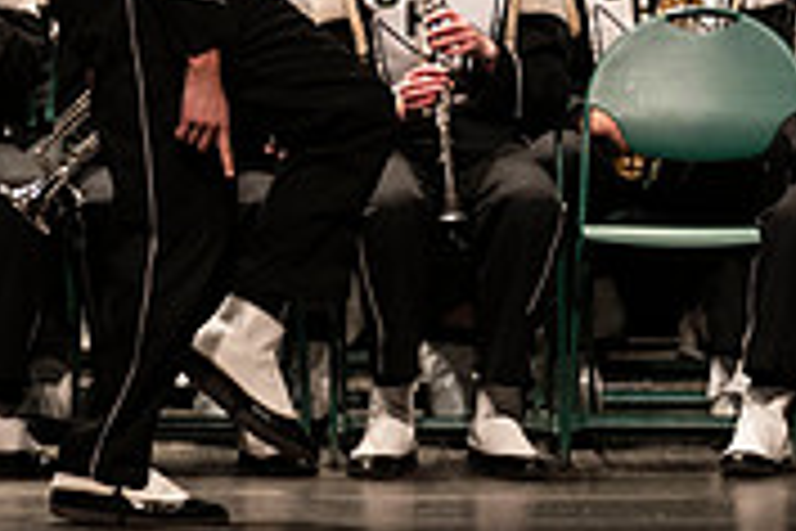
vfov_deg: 2.1
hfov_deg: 3.1
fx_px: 14504
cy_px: -238
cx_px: 571
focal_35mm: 656
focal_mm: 200
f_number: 2.8
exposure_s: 1/500
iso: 2500
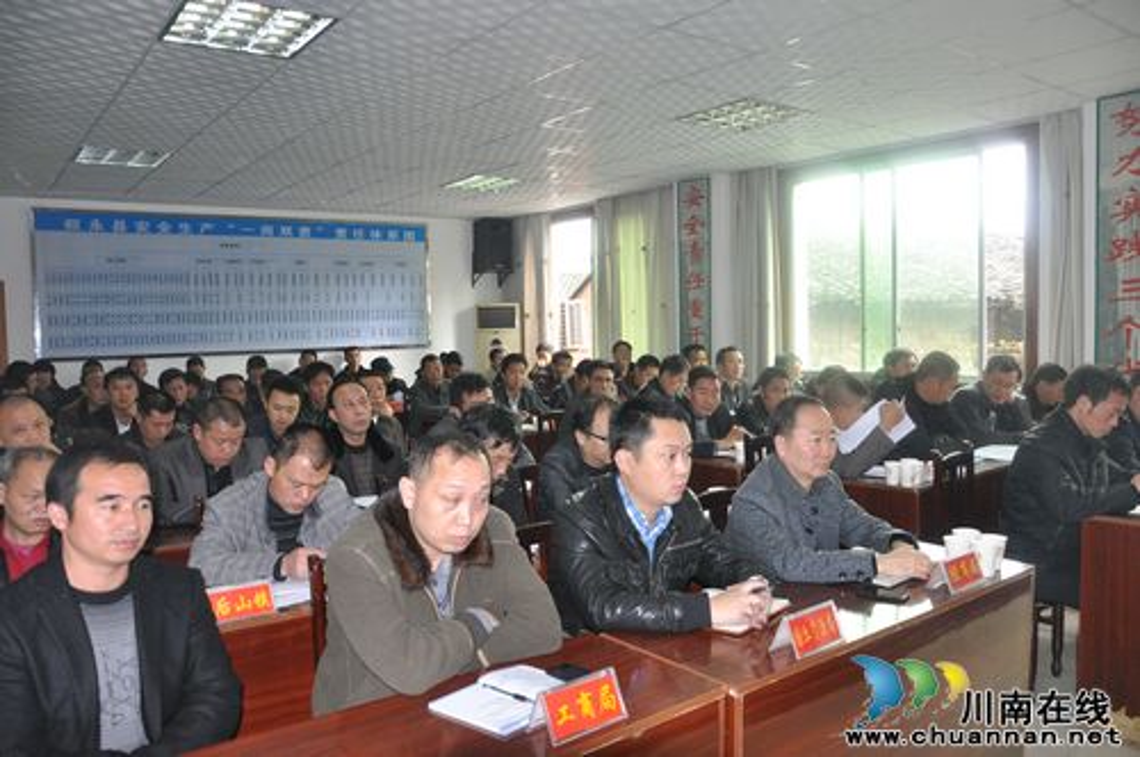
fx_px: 854
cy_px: 378
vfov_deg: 47.8
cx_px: 570
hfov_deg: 67.4
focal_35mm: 27
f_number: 3.5
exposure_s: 1/100
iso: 800
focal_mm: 18
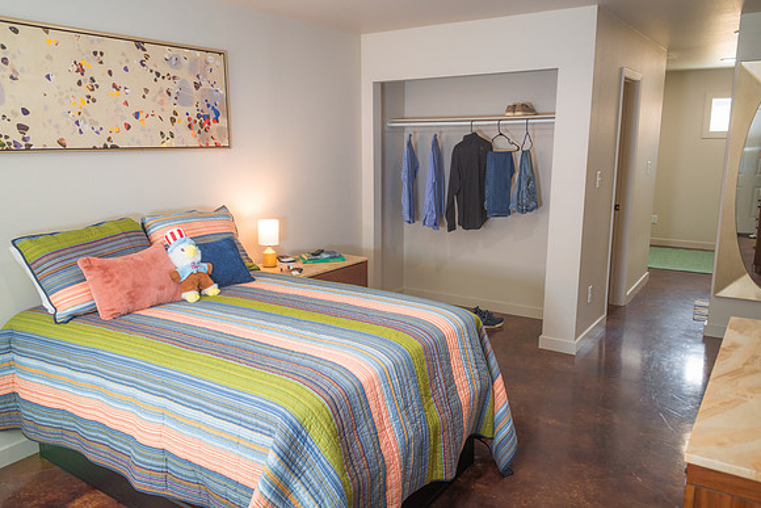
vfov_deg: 46.4
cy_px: 254
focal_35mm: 28
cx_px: 380
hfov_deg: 65.5
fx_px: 592
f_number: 8
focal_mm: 28
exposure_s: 1/50
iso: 1000
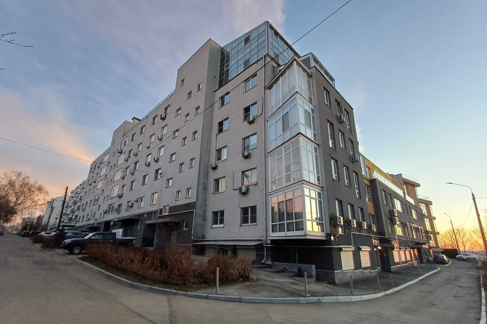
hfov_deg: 93.3
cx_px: 243
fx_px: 230
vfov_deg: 70.3
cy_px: 175
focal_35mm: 17
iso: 50
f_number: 2.2
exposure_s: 1/50
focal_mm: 1.64
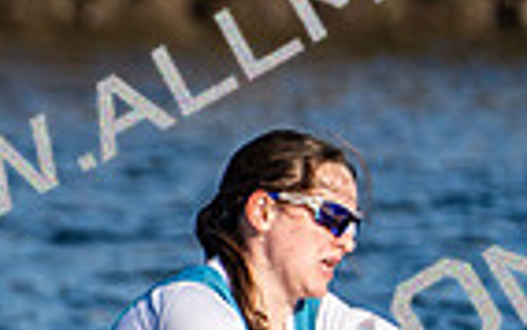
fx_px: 21834
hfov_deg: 1.4
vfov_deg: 0.9
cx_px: -527
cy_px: 395
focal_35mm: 1519
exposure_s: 1/2000
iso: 320
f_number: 6.3
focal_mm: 365
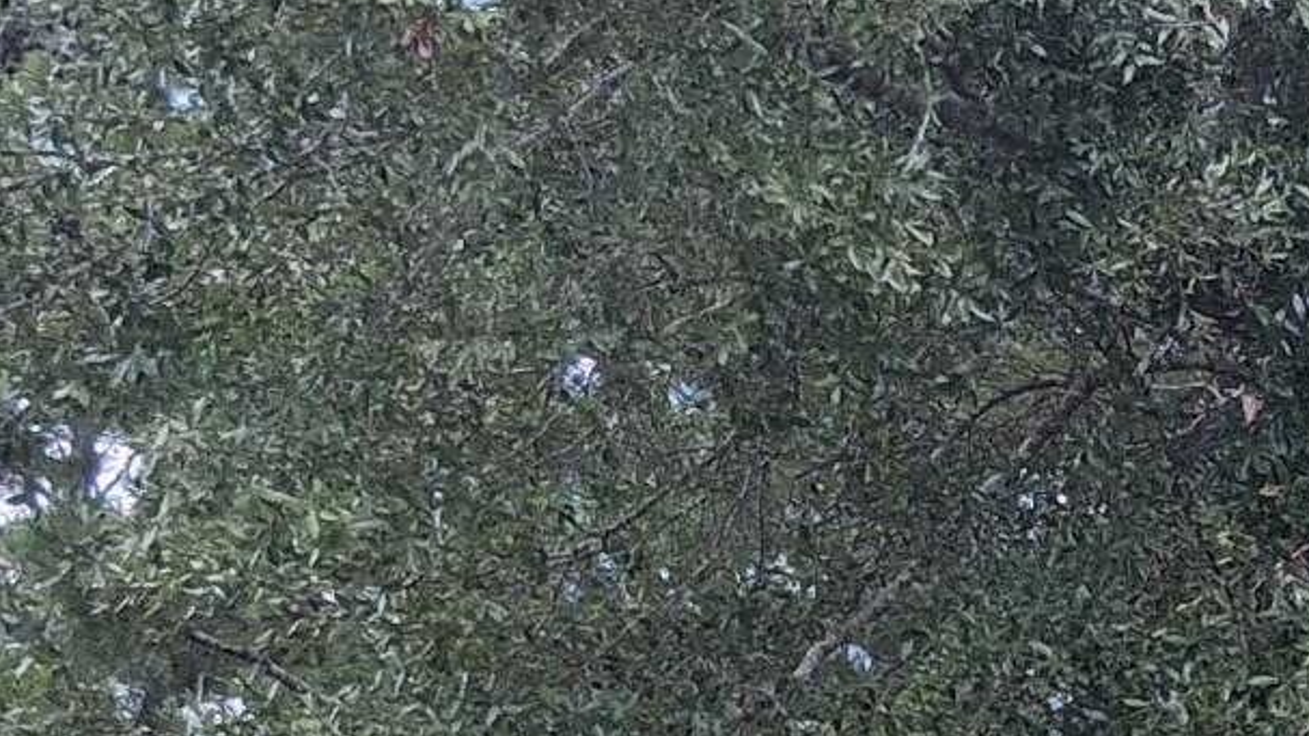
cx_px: 1848
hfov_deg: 14.5
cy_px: 1355
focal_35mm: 140
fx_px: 4858
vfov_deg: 8.3
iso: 25
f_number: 1.8
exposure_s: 1/122
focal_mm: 3.98
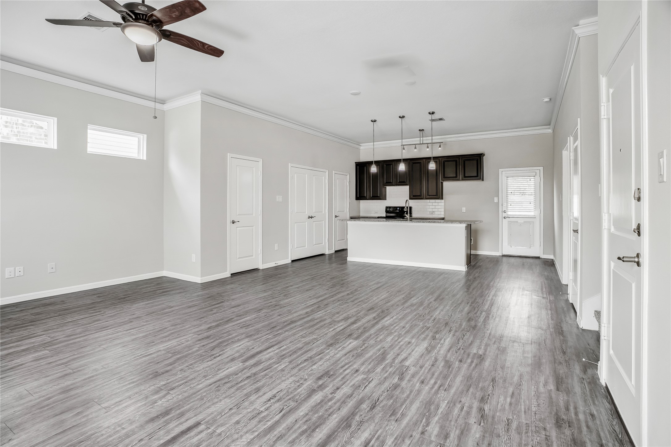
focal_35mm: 16
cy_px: 224
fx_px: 308
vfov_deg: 72.1
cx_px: 336
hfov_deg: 95.0
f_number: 6.3
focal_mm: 11
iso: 500
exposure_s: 1/2000
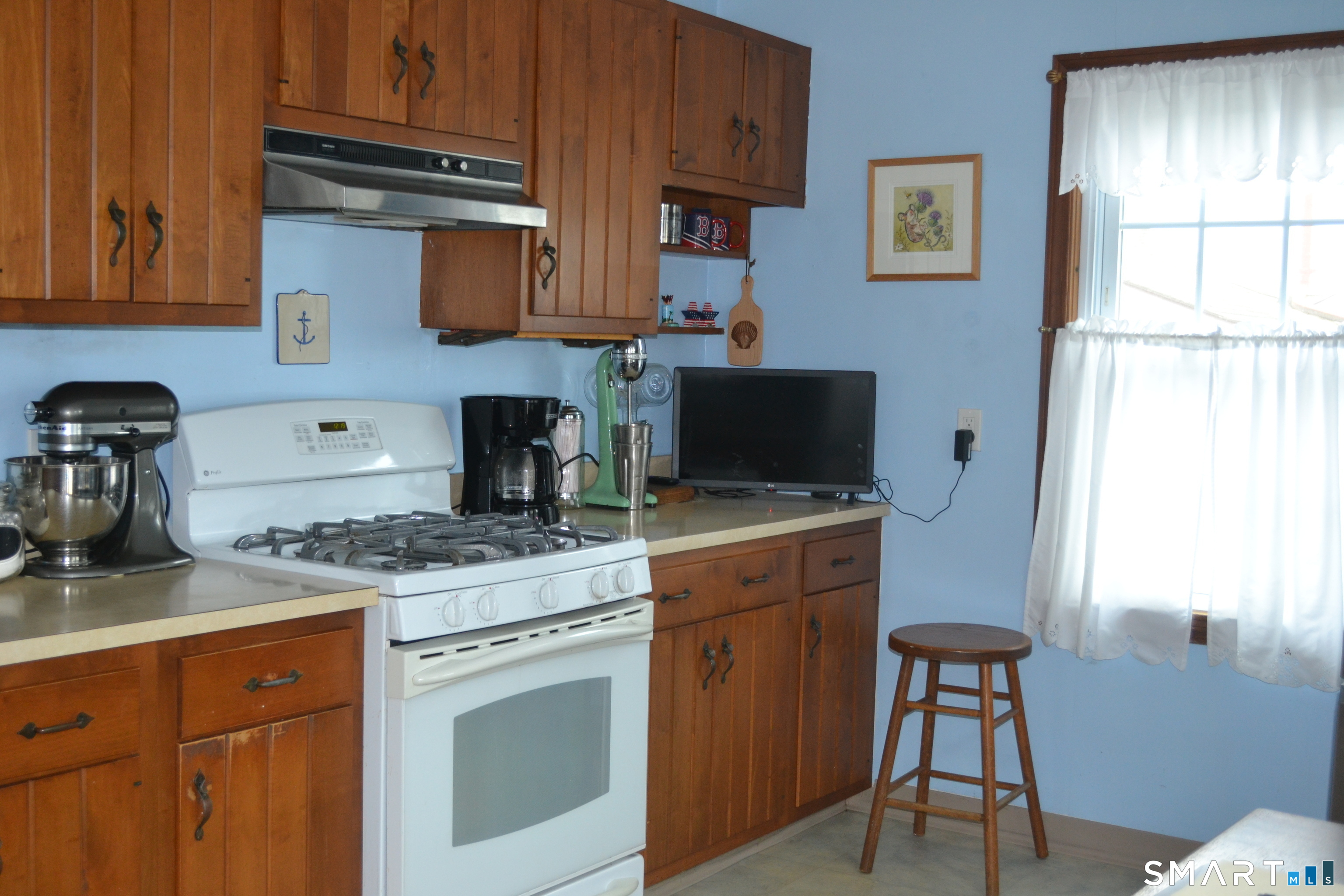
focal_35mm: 42
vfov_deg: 31.9
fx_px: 1568
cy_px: 448
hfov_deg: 46.4
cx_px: 672
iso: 800
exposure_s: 1/60
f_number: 4.5
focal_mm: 28
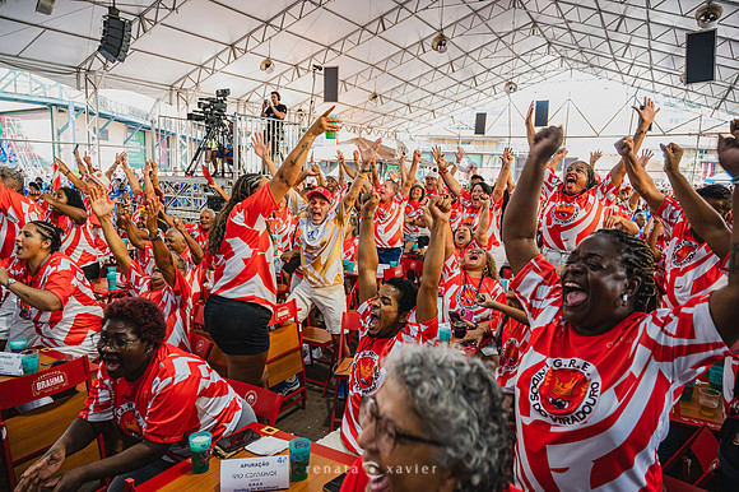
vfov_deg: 53.1
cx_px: 370
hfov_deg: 73.8
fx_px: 492
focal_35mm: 24
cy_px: 246
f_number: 4
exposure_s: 1/250
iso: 1600
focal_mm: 24
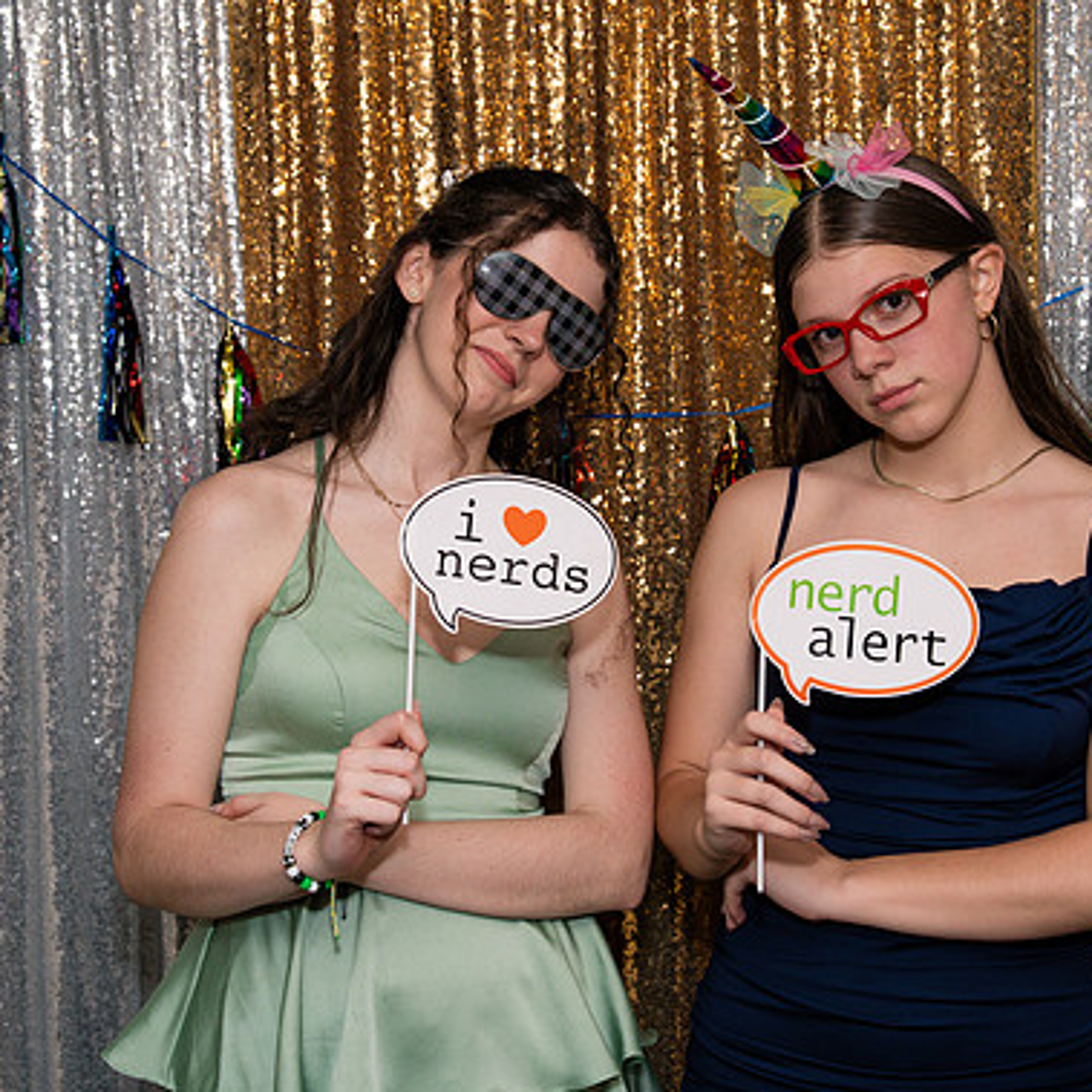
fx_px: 2320
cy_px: 555
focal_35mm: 65
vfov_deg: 26.5
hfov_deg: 26.5
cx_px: 605
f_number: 4
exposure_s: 1/250
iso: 400
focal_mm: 50
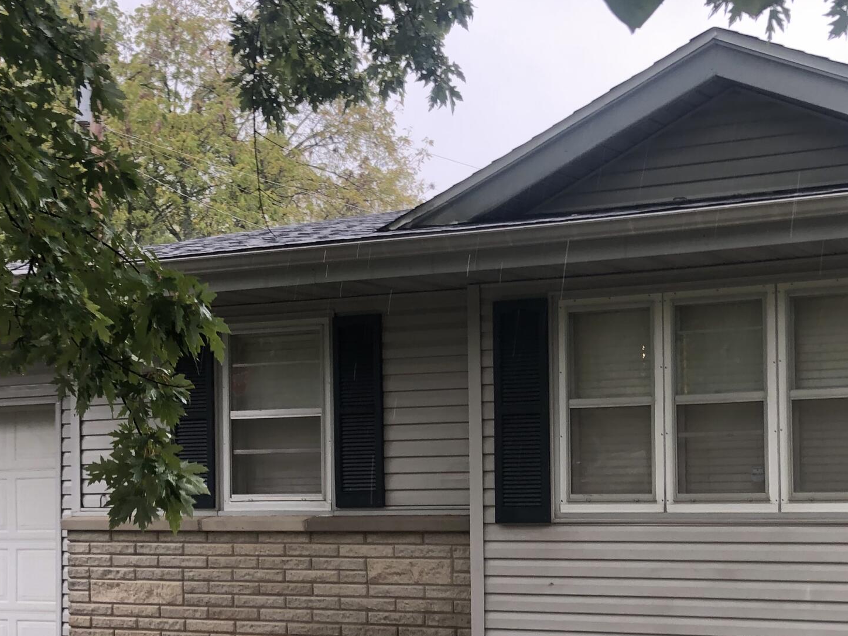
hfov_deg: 32.6
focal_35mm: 58
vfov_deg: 25.0
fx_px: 1421
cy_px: 450
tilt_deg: +3.0
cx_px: 636
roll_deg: +0.2
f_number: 1.8
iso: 50
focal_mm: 3.99
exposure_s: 1/120
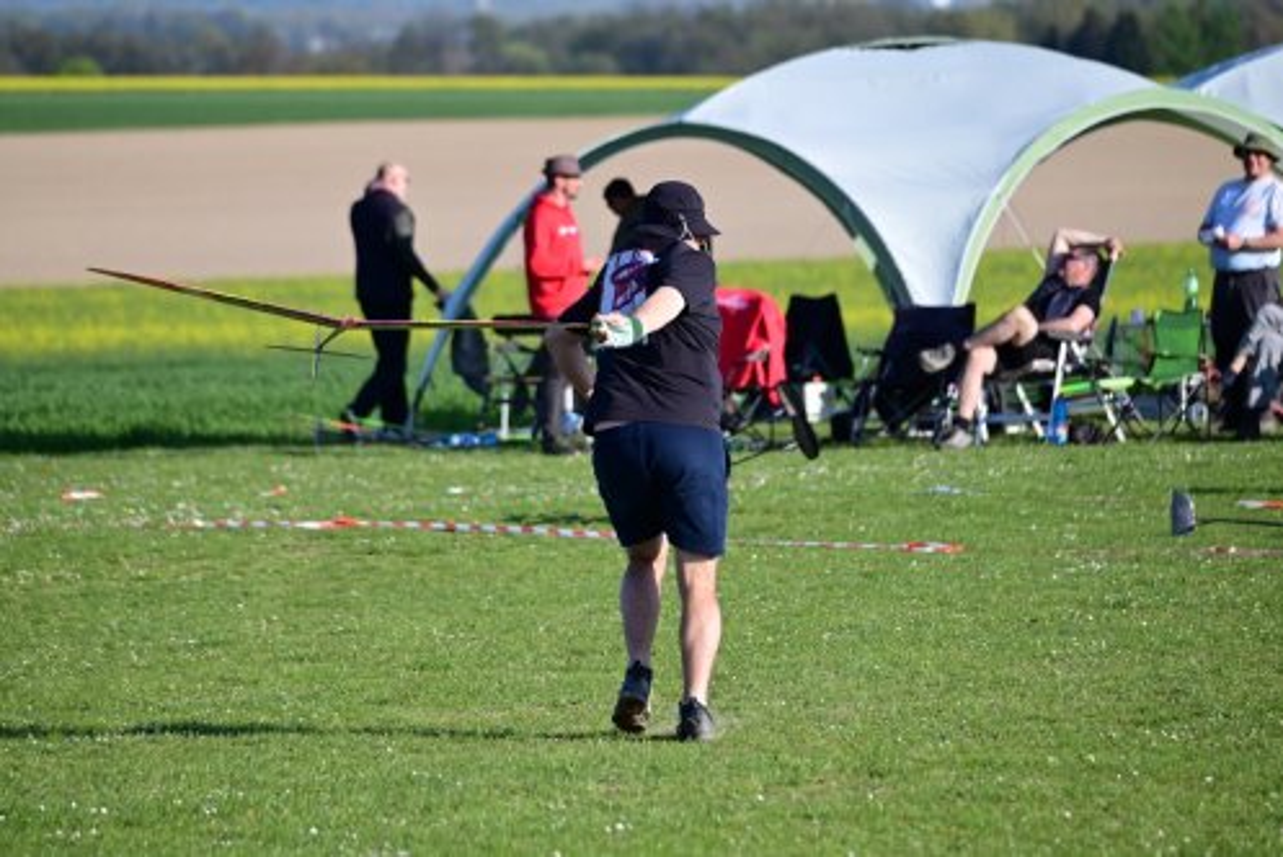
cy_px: 428
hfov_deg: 7.6
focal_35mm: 270
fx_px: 9628
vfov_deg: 5.1
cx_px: 642
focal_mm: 270
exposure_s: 1/3200
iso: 1000
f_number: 6
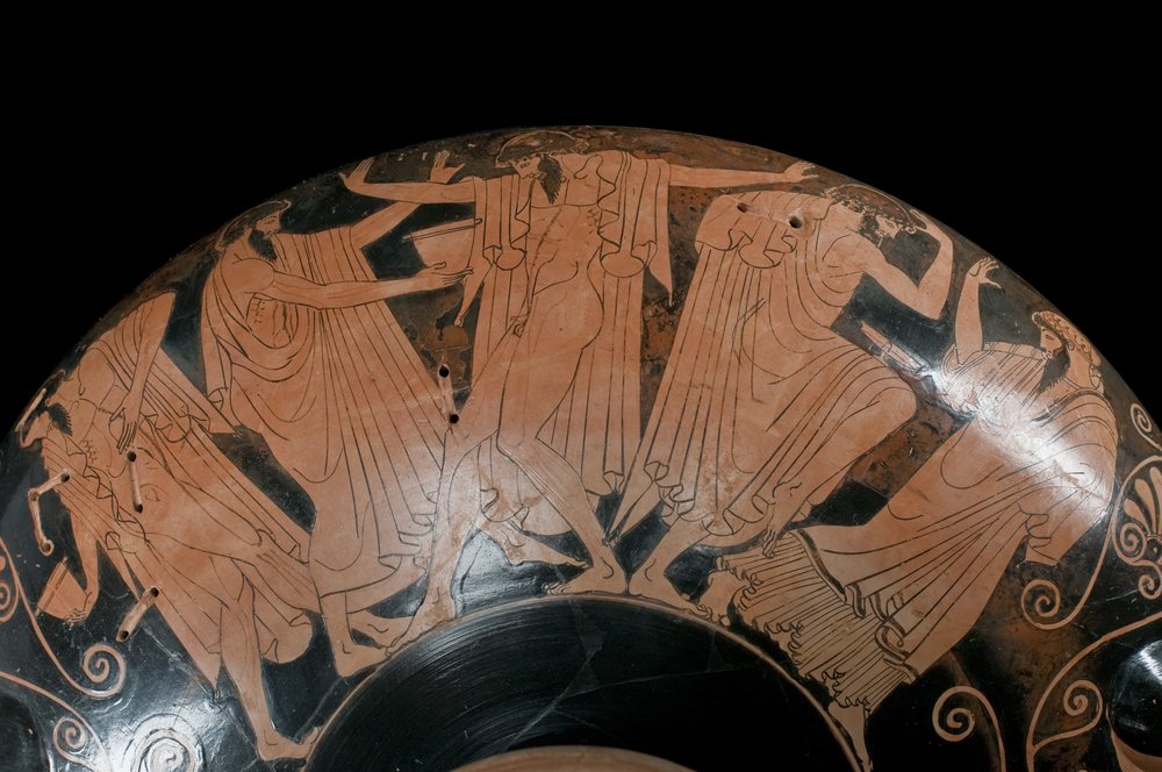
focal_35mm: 75
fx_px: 2418
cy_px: 386
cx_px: 581
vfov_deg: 18.1
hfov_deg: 27.0
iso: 200
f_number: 9
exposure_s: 1/250
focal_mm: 50
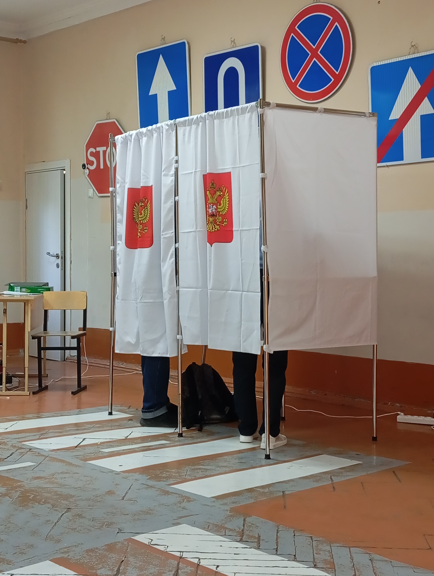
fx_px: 934
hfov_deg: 26.2
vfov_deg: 34.3
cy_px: 288
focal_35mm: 56
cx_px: 217
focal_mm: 4.22
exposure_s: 1/50
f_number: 1.8
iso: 525
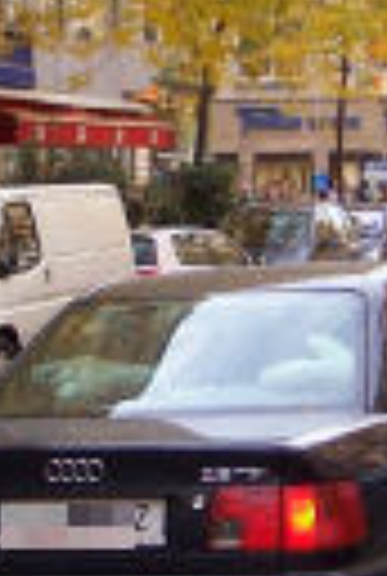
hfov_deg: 11.1
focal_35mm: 124
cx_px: 234
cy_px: 216
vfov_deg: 16.5
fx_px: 1989
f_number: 2.7
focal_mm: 5.6
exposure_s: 1/250
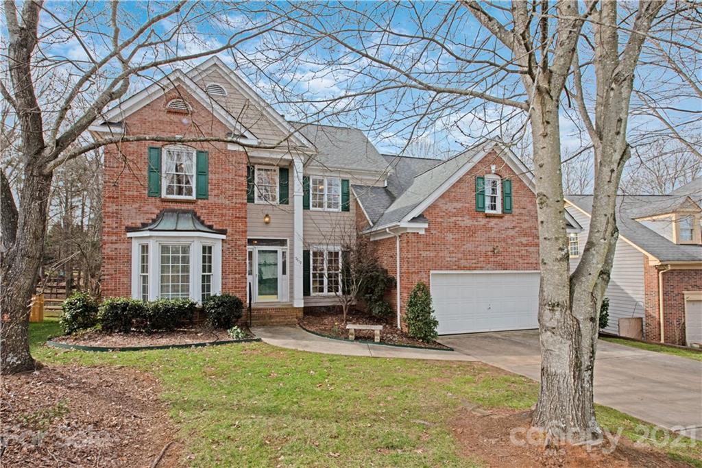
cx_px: 351
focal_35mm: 18
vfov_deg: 67.4
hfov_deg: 90.0
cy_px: 234
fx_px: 351
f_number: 22
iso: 1000
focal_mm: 18
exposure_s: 1/200
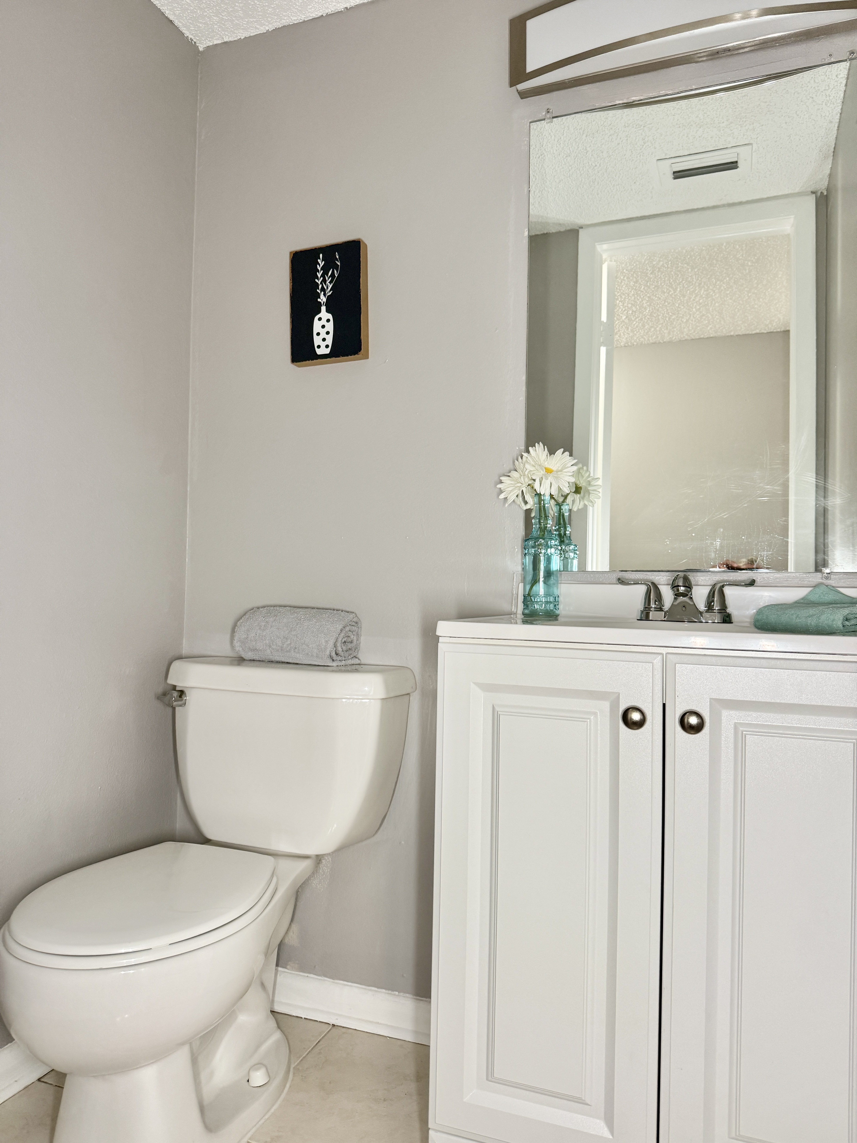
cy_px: 572
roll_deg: -2.1
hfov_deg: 56.8
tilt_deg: +0.6
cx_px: 428
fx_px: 792
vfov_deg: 71.6
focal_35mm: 24
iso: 200
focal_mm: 6.76
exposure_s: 1/120
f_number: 1.78
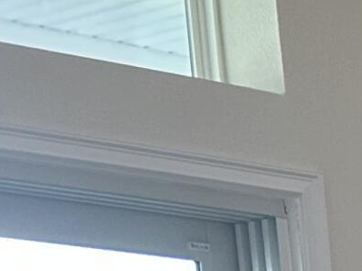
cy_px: 959
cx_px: 1355
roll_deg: -0.1
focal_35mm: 198
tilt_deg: -9.4
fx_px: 2069
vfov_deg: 6.5
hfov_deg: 7.6
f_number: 1.5
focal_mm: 5.7
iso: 80
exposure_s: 1/120
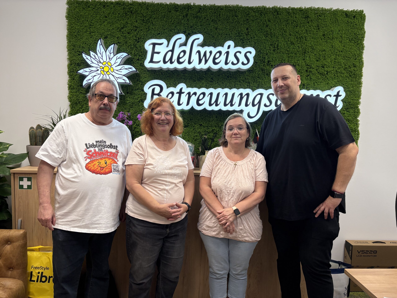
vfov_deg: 53.1
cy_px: 149
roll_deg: -0.5
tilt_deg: -4.0
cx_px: 198
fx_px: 298
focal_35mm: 26
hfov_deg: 67.3
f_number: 1.6
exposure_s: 1/138
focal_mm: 5.96
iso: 125
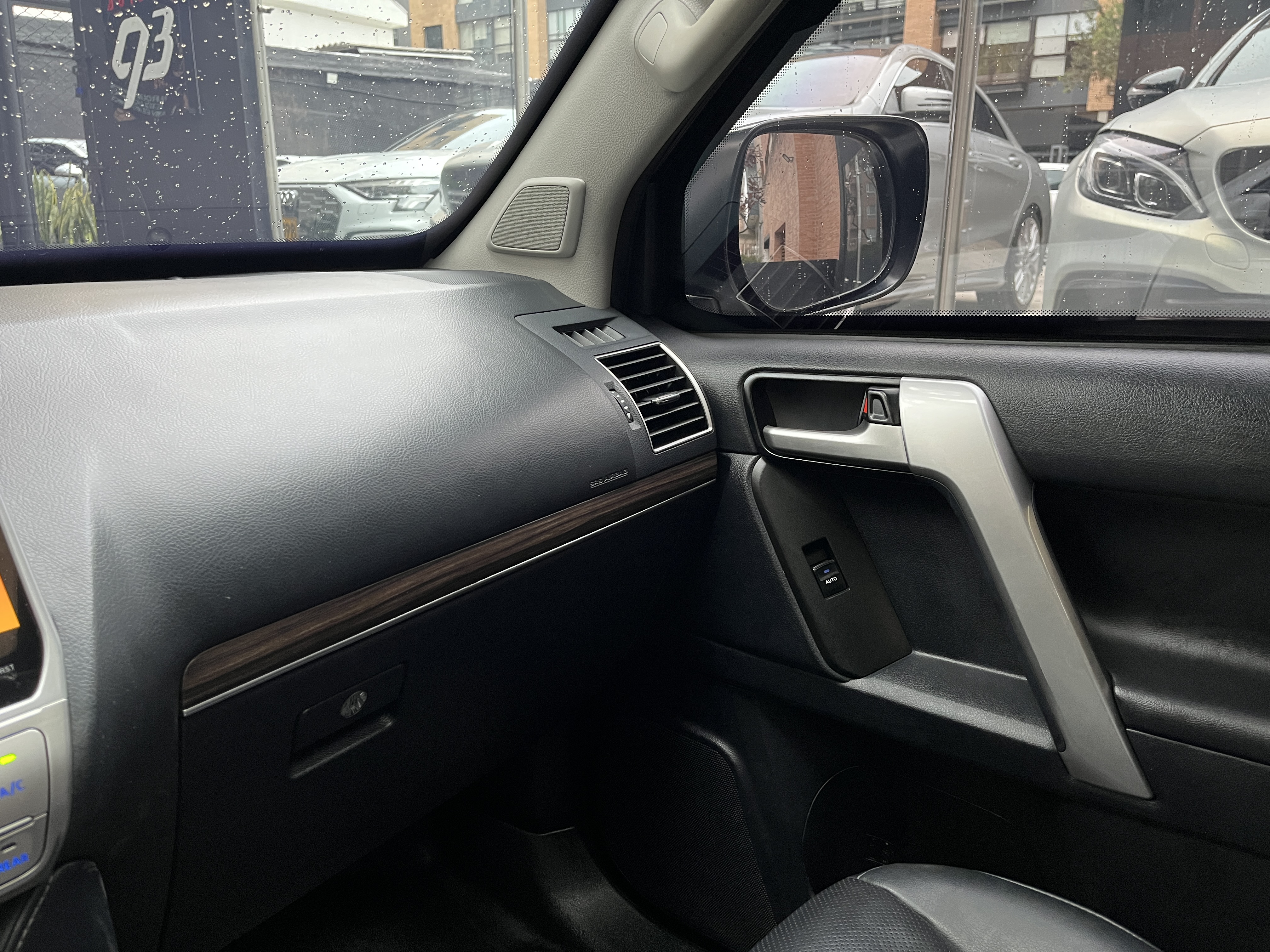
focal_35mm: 26
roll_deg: -0.5
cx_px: 635
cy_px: 476
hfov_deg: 67.3
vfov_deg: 53.1
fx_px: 954
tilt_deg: -15.1
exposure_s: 1/60
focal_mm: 5.1
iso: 250
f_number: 1.6
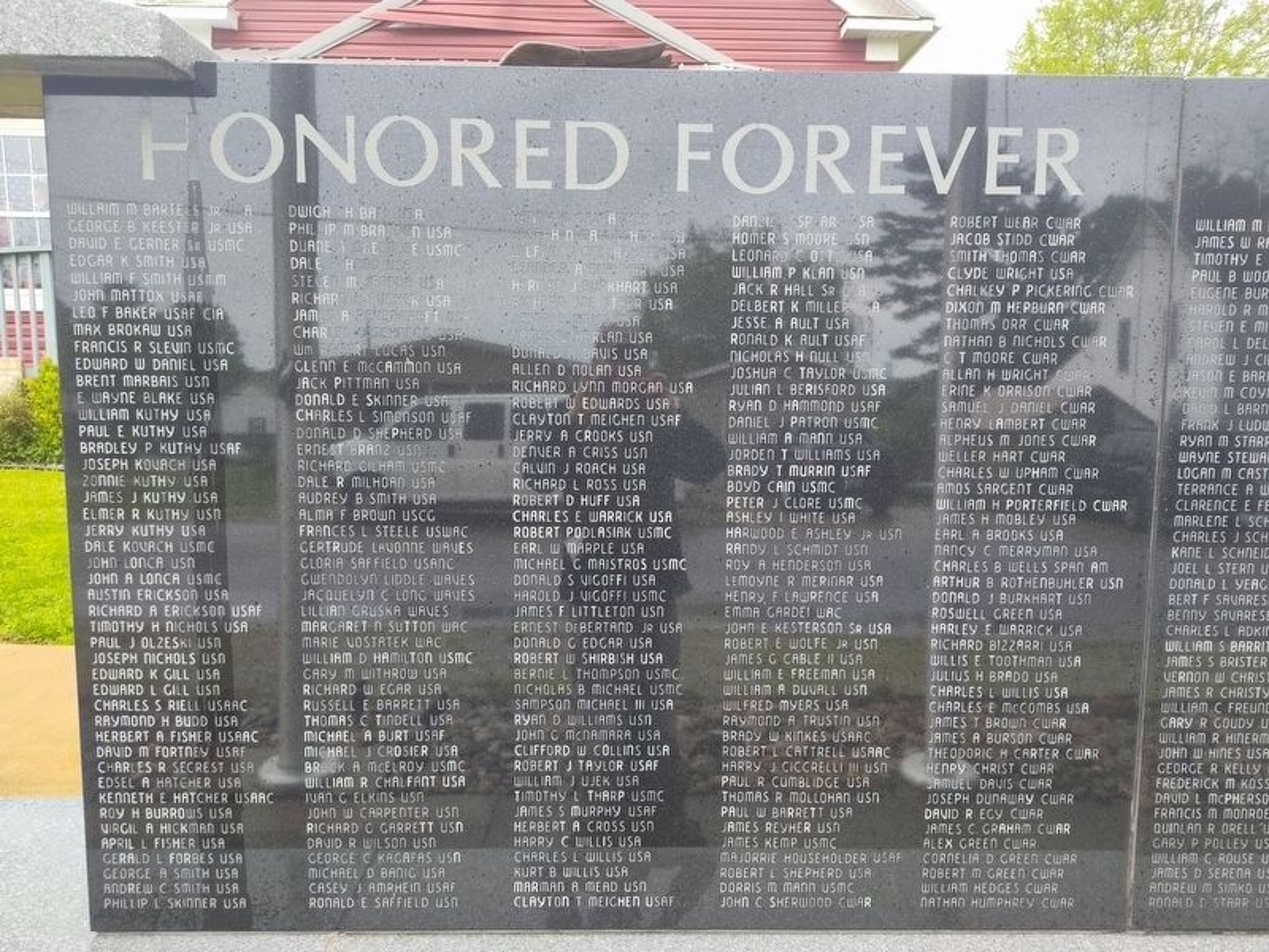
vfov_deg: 58.9
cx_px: 634
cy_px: 476
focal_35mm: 23
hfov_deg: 73.9
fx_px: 843
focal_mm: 5.56
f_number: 1.8
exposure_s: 1/208
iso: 100
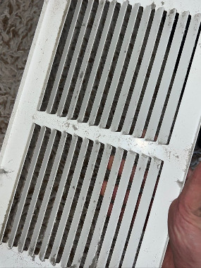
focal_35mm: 29
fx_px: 225
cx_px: 100
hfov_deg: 48.2
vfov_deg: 61.7
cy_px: 134
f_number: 1.8
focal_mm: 4
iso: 20
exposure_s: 1/695
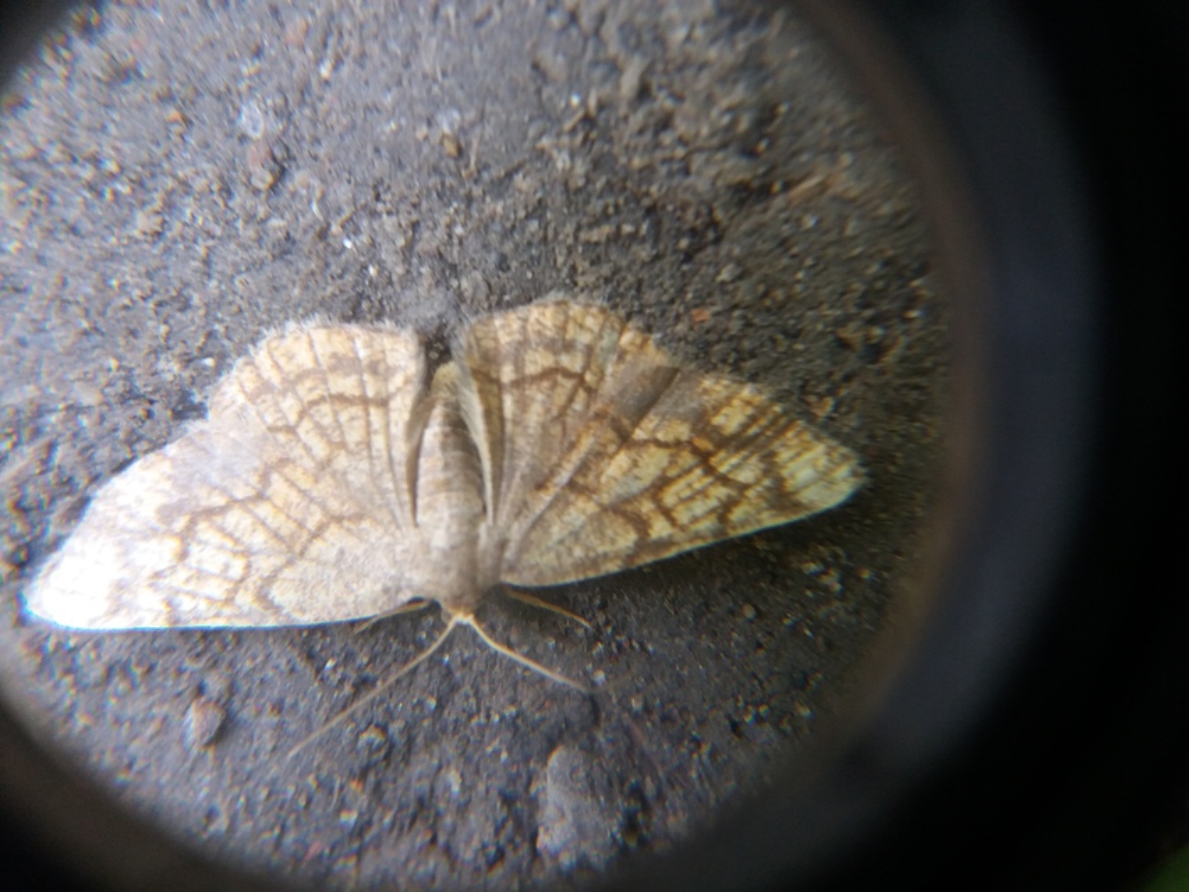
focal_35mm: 28
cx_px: 594
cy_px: 446
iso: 100
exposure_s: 1/33
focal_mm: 3.7
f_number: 1.9
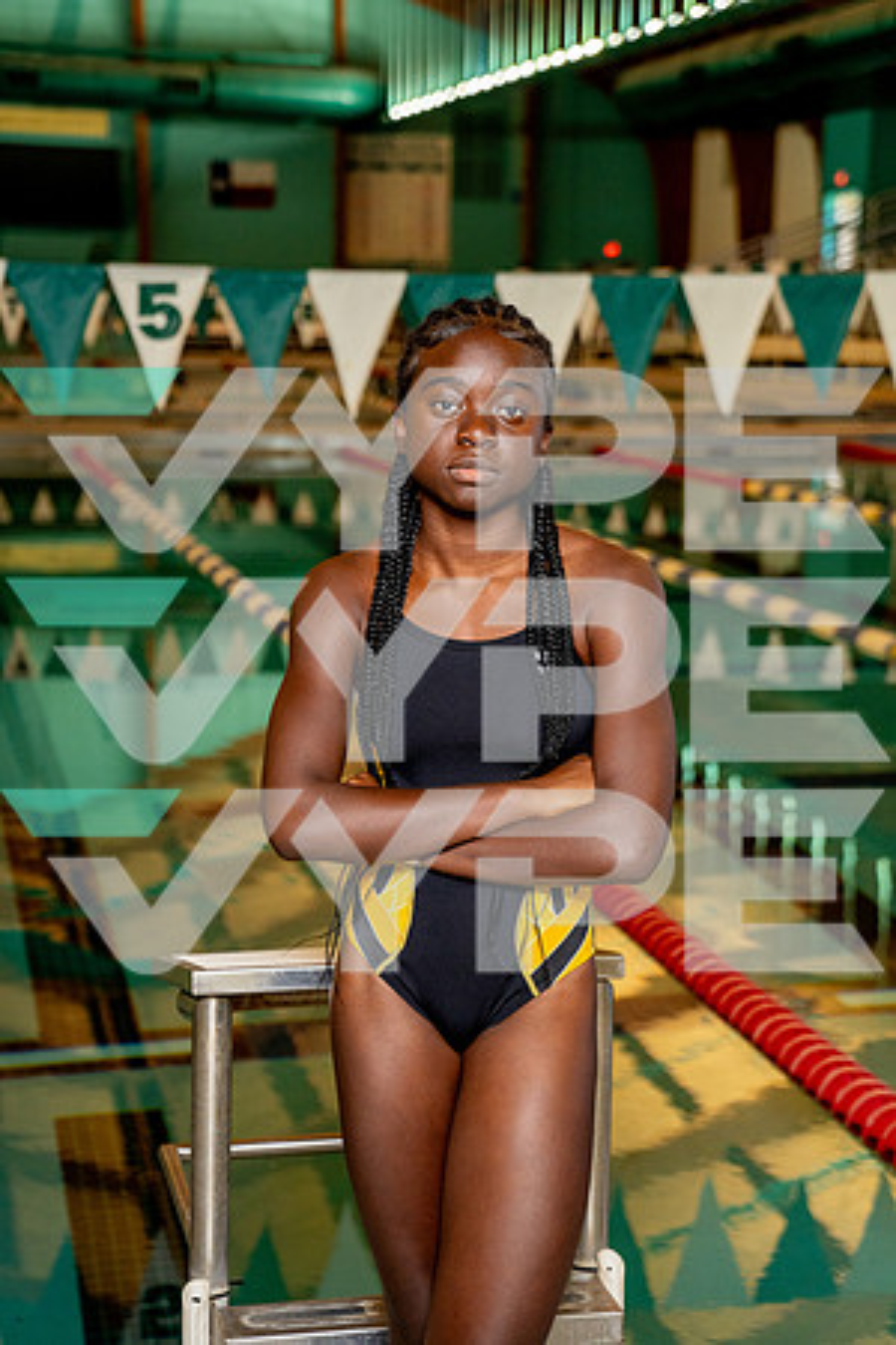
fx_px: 2613
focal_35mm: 70
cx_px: 448
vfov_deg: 28.8
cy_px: 672
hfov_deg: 19.5
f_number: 4
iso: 1600
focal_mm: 70
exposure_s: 1/250
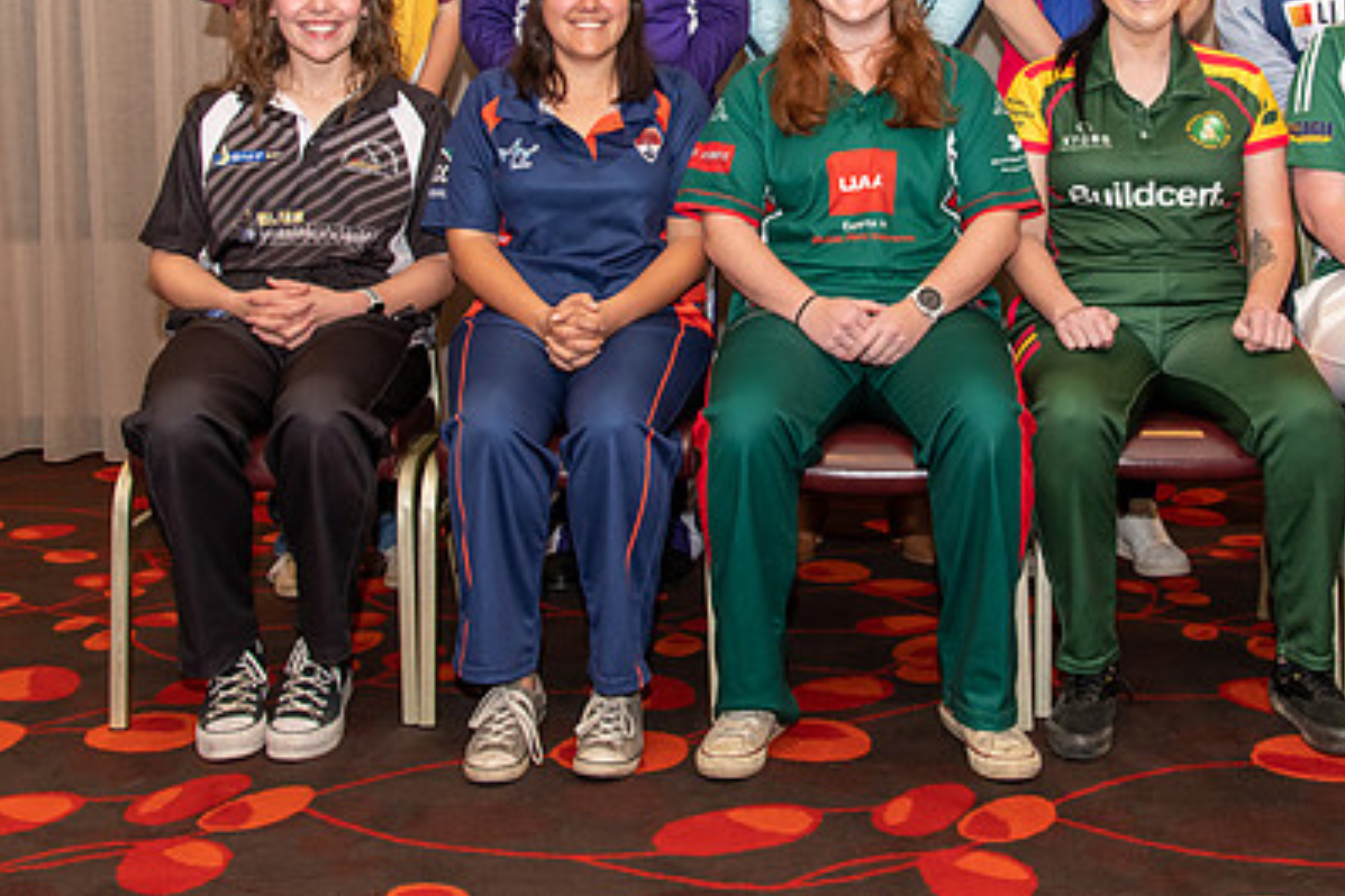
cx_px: 814
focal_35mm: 51
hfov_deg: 38.7
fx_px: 1905
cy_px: 168
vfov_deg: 26.0
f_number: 5.6
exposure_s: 1/60
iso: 800
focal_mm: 30
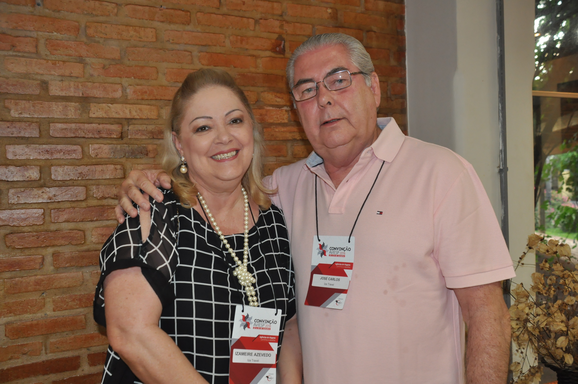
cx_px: 289
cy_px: 192
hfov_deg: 53.2
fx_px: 577
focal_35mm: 36
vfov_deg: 36.8
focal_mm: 24
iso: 1000
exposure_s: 1/60
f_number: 4.5
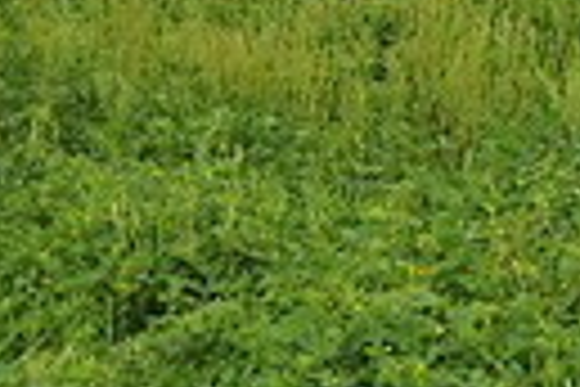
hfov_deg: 12.1
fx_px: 2710
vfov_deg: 7.8
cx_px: 553
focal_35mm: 168
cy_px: -353
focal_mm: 25
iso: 200
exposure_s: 1/200
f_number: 6.3
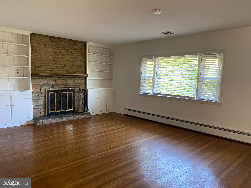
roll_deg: -1.6
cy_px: 94
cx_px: 126
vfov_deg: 53.1
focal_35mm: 26
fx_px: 189
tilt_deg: -7.1
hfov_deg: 67.3
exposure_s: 1/60
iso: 160
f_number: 1.8
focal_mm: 4.25
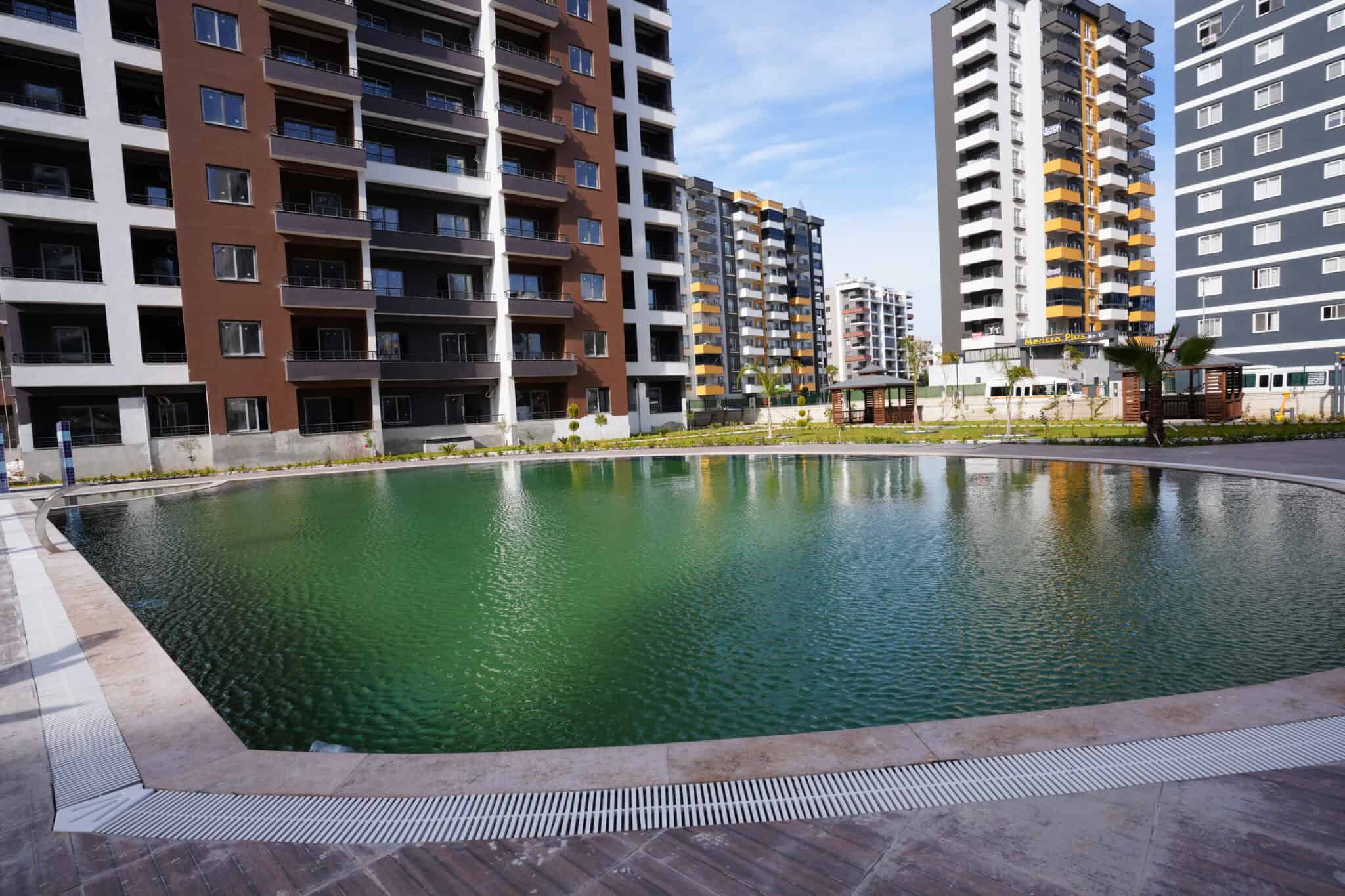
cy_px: 448
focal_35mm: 17
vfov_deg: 70.4
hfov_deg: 93.3
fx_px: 635
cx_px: 672
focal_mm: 17
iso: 100
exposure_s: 1/125
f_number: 9
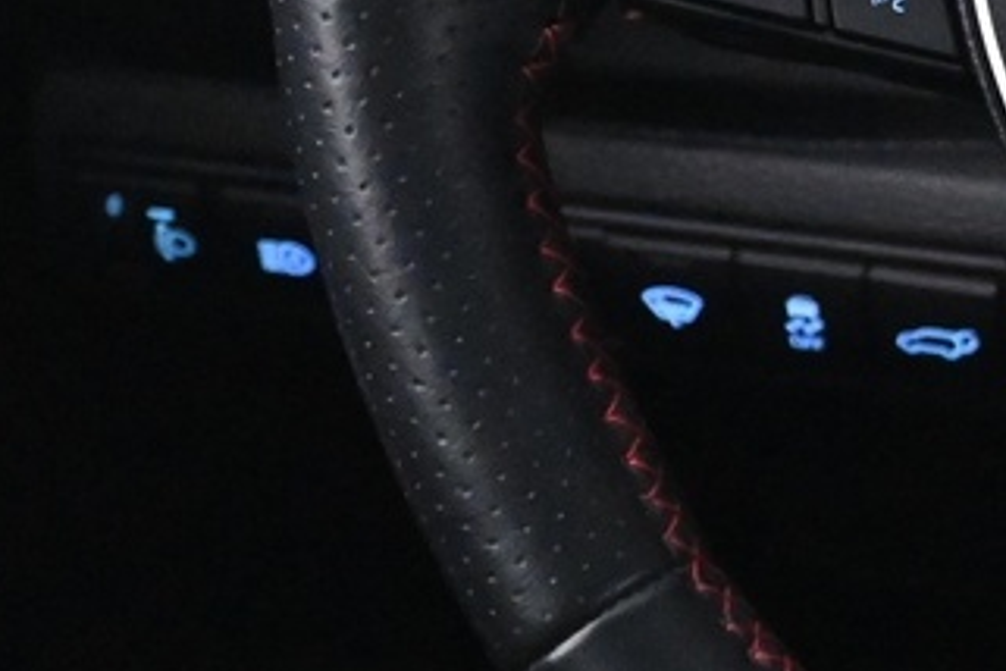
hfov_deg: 9.4
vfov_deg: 6.4
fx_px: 5924
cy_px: -172
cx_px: 1642
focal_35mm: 212
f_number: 4.5
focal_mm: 28
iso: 6400
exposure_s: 1/50
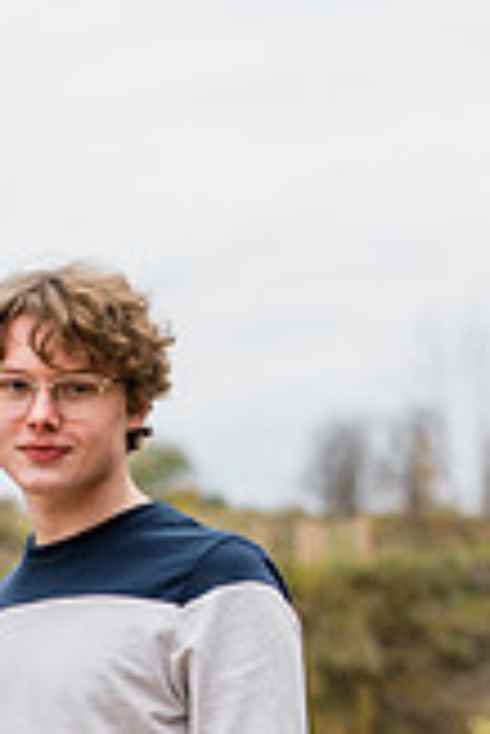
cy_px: 1009
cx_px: 40
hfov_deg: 8.6
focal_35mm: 160
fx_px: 3259
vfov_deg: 12.4
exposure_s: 1/500
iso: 250
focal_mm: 58
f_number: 2.8
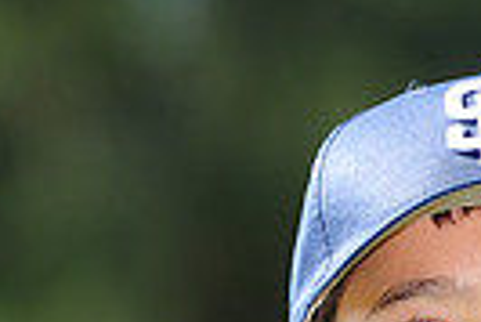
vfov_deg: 1.9
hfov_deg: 2.9
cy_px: 575
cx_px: 340
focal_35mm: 717
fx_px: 9590
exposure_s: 1/500
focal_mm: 165
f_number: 4.5
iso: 200
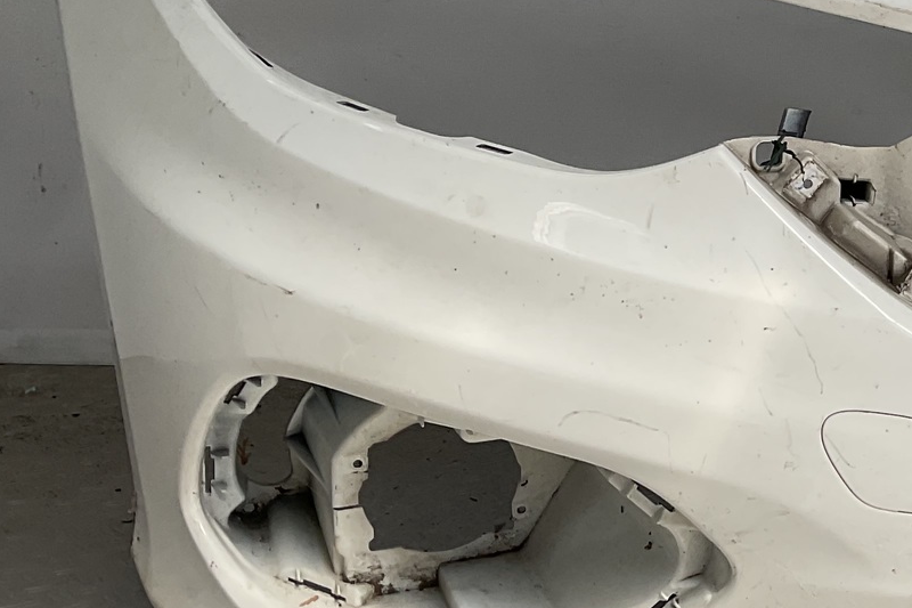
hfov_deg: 24.2
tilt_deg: -9.3
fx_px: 1925
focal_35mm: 76
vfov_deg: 17.9
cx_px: 1101
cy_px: 184
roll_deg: -1.5
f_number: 1.8
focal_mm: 3
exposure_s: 1/997
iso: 16
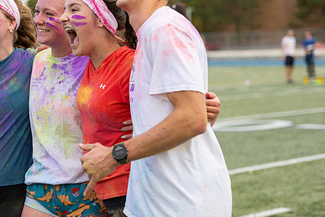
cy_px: 82
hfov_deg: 19.4
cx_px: 107
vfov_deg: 13.0
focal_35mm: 105
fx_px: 948
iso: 125
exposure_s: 1/640
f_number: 2.8
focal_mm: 70
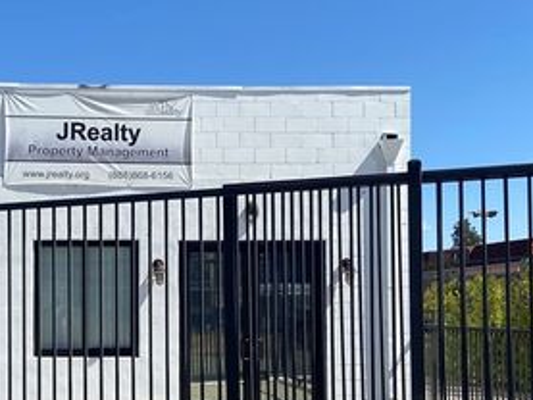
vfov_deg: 24.3
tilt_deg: +0.6
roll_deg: +0.0
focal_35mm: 60
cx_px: 75
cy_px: 271
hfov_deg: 31.0
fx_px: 924
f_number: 1.8
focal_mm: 4.25
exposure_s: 1/3300
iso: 32
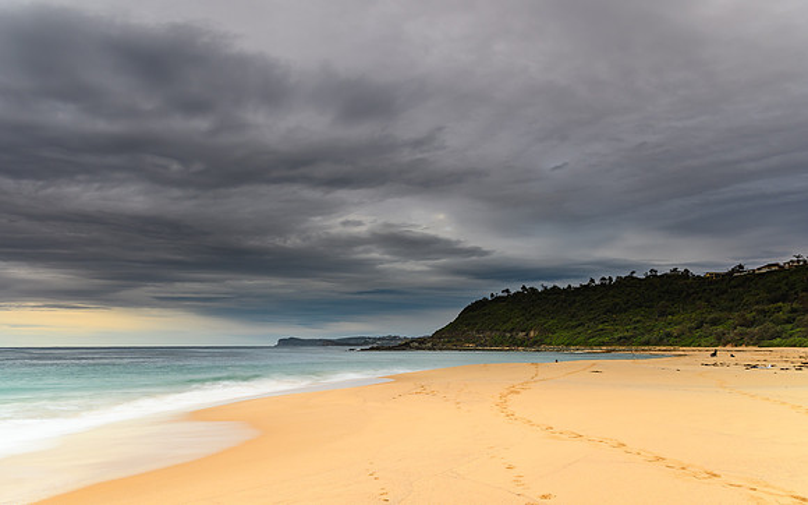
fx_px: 549
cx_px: 406
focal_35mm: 25
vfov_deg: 49.3
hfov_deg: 72.7
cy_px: 239
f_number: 8
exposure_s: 1.3
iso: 100
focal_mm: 16
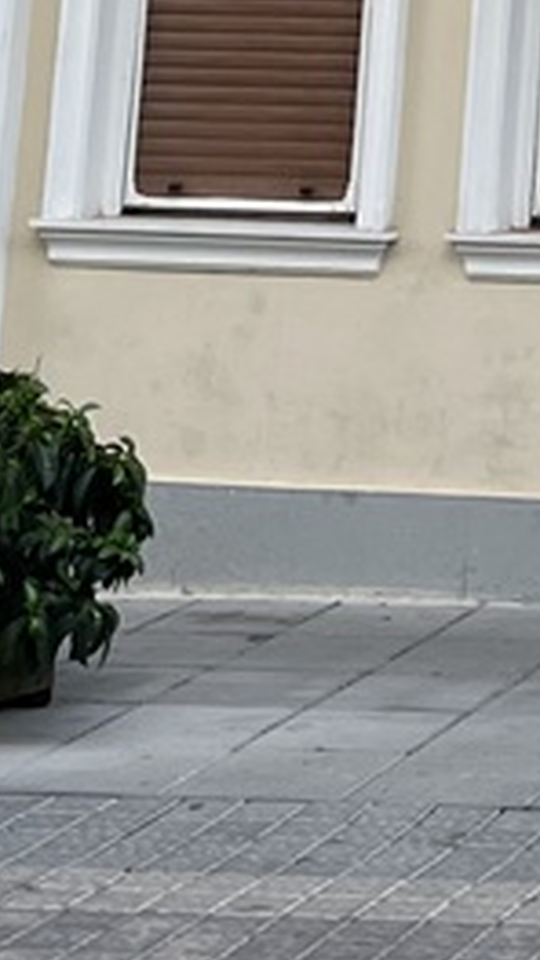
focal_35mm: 129
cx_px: 1208
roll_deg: -1.9
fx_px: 3283
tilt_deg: +8.9
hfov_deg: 8.7
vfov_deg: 15.2
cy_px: -526
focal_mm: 4.2
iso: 32
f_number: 1.6
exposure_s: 1/445
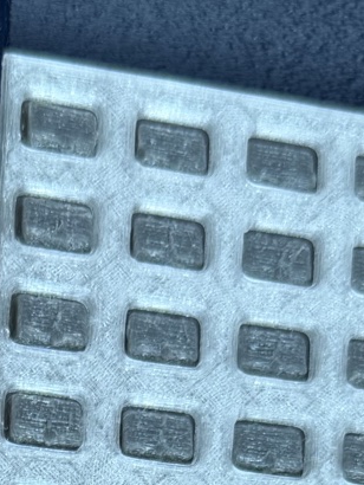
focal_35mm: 117
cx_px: -4
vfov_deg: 14.8
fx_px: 1639
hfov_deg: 12.5
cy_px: 859
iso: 50
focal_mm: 6.76
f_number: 1.78
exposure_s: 1/140
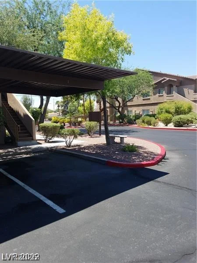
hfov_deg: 53.1
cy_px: 132
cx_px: 98
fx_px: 197
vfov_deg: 67.3
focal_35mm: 26
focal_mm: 4.2
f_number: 1.7
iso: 50
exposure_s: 1/1188
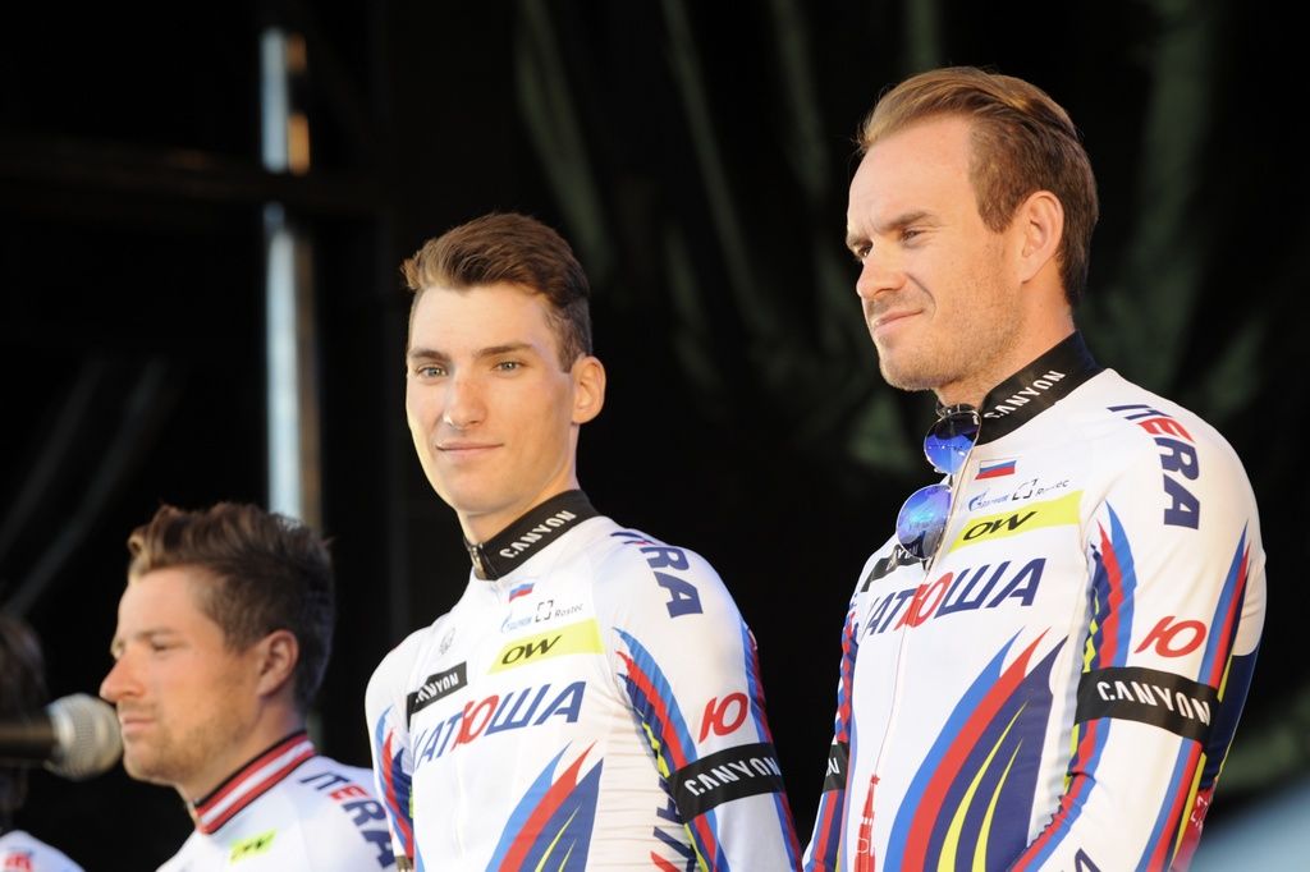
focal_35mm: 200
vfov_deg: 6.9
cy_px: 436
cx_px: 655
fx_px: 7275
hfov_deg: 10.3
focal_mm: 200
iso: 500
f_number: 7.1
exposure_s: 1/250
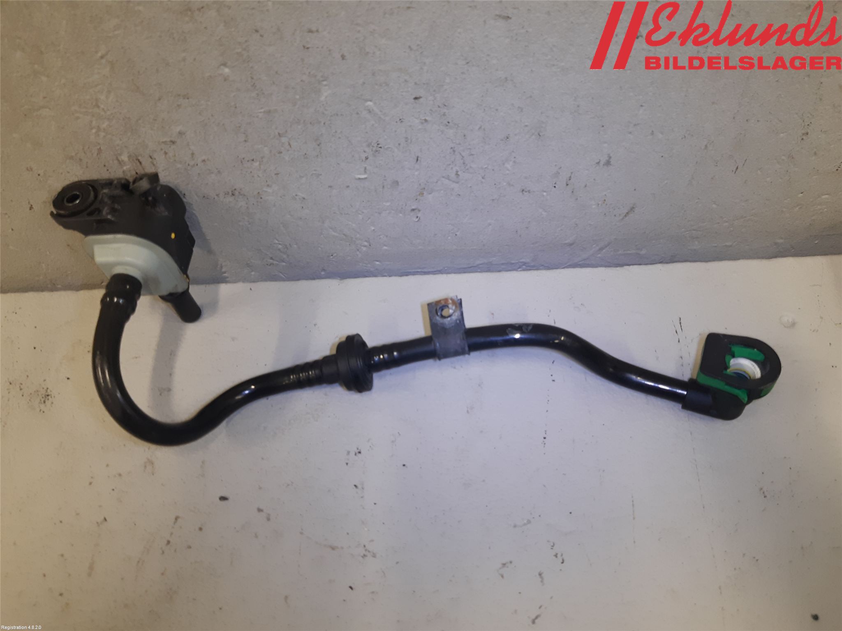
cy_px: 316
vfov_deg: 53.1
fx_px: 632
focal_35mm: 26
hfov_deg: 67.3
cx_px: 421
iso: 100
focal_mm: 3.93
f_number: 1.7
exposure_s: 1/50
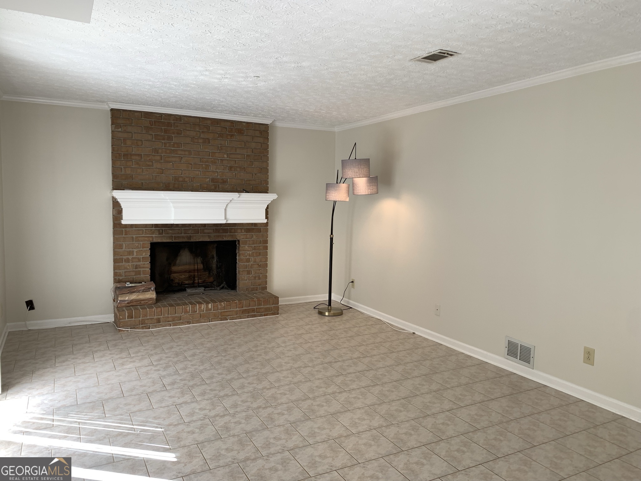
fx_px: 481
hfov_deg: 67.3
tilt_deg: -4.0
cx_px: 320
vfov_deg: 53.1
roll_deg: -1.1
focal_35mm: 26
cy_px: 240
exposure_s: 1/120
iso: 25
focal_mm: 4.25
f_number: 1.8
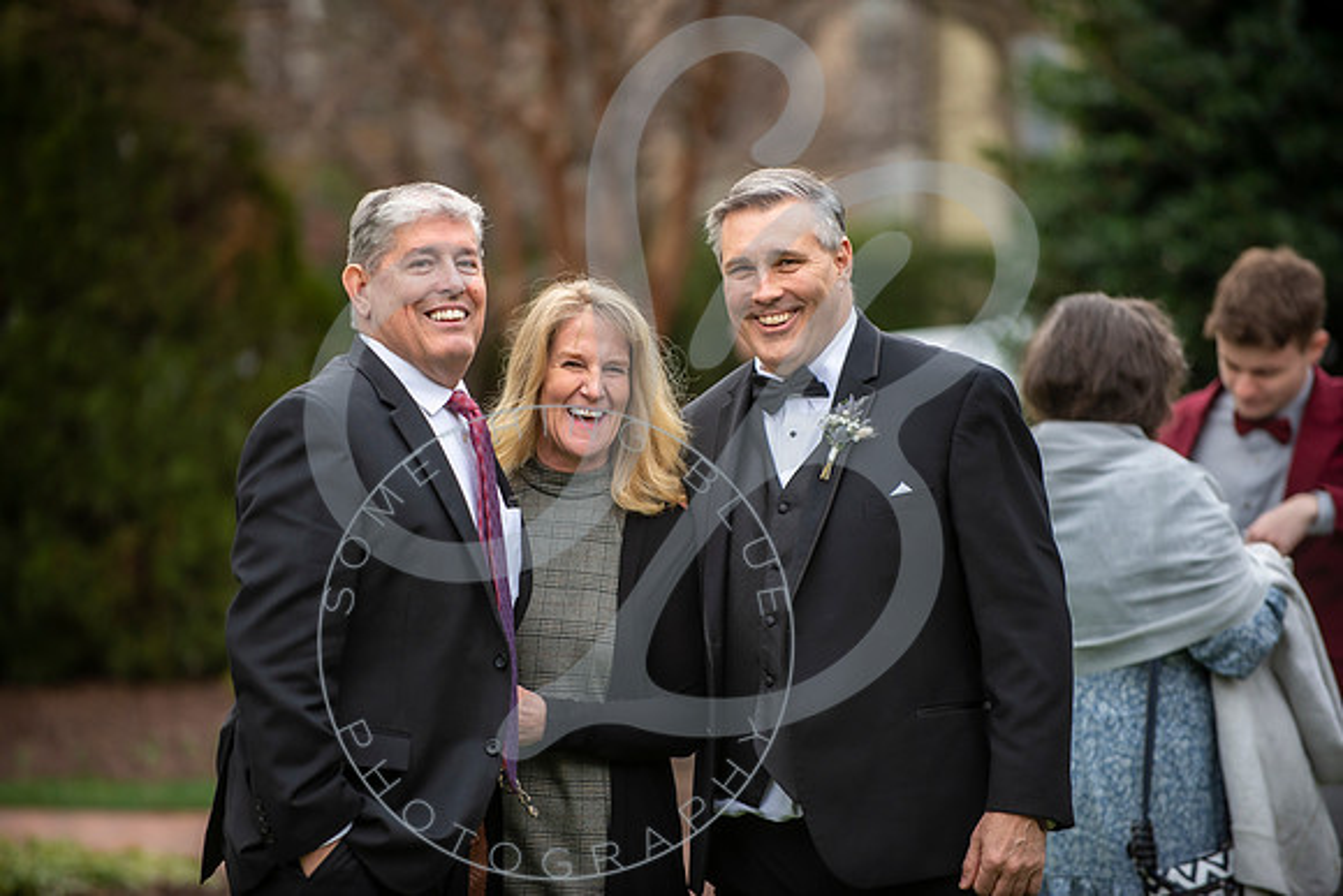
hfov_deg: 10.3
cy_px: 448
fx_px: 7463
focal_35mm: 200
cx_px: 672
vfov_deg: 6.9
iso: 320
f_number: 2.8
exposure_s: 1/800
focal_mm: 200
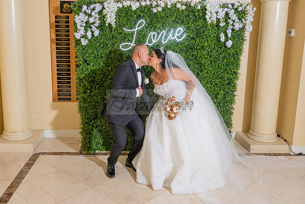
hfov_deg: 54.1
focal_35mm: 35
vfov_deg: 37.6
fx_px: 298
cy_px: 85
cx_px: 138
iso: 800
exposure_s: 1/160
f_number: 8
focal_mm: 24
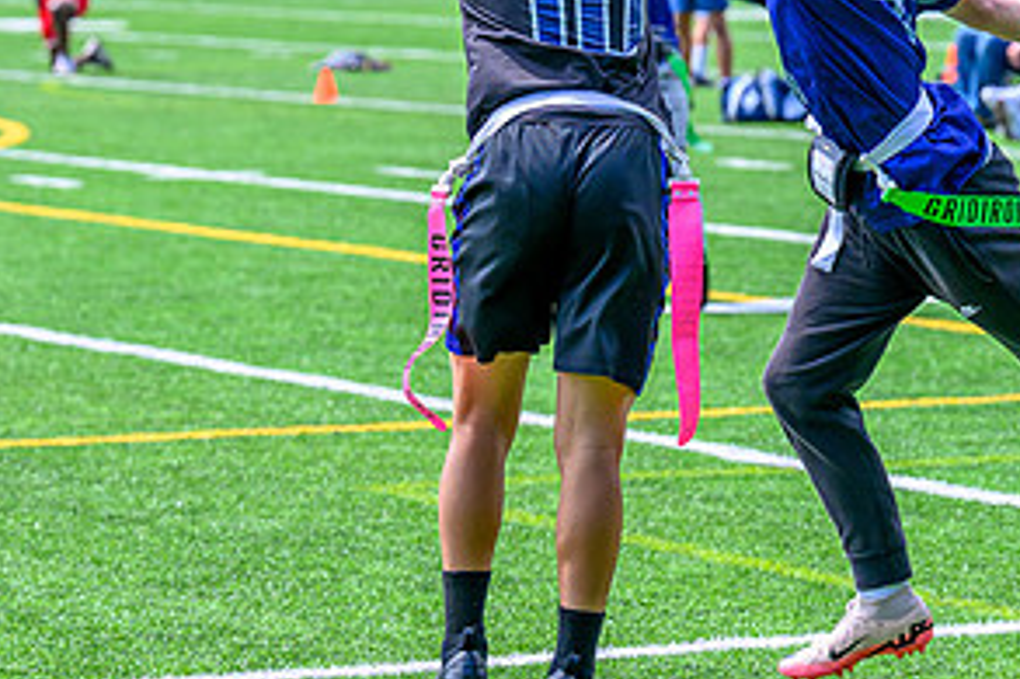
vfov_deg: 6.0
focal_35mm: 228
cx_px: 579
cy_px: 47
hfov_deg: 9.0
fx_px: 6456
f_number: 3.5
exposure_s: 1/2000
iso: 360
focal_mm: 82
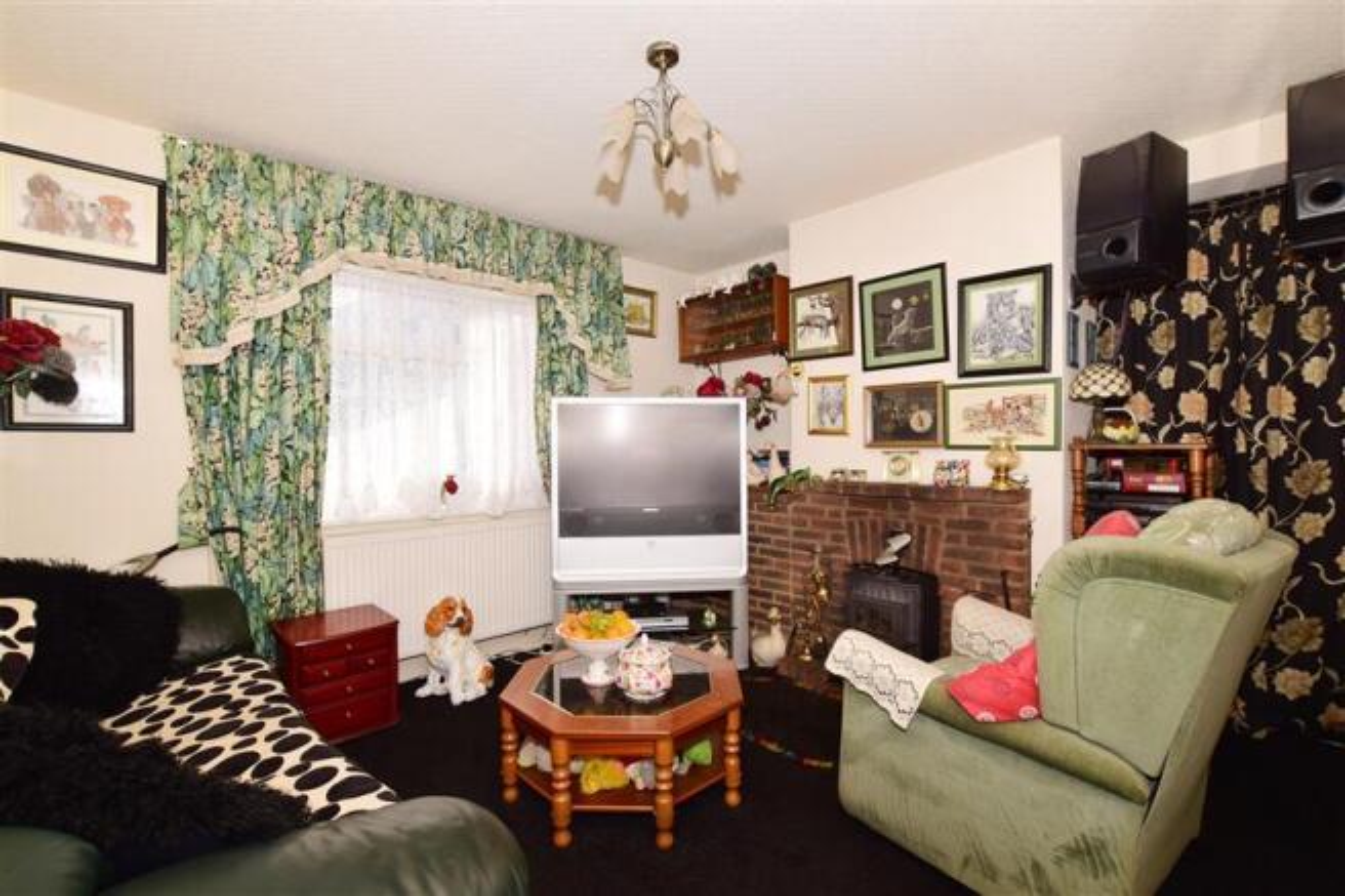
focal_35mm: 15
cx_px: 672
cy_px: 448
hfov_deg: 100.4
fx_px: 560
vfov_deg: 77.3
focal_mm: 10
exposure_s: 1/200
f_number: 8
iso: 400
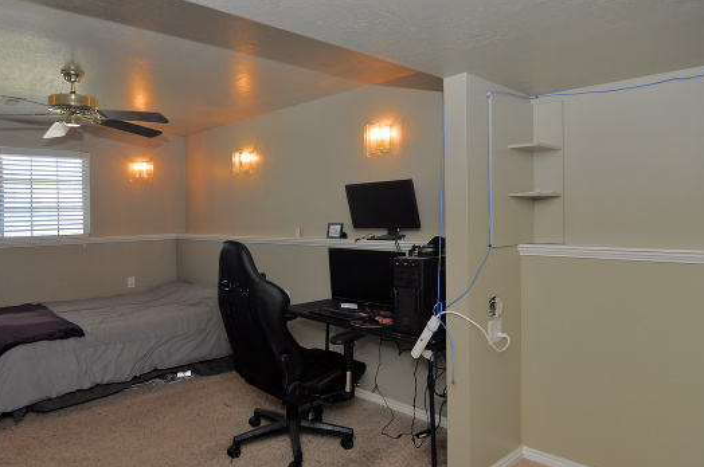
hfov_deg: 78.4
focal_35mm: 22
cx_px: 314
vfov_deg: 56.6
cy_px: 282
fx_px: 430
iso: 200
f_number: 4
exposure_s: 1/60
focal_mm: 12
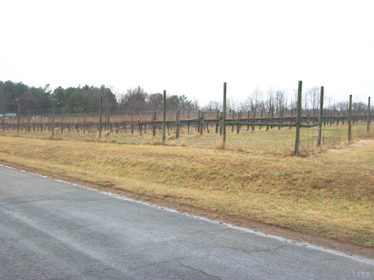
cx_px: 187
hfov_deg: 44.8
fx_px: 454
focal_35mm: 42
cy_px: 140
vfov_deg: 34.3
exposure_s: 1/250
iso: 80
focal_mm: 7.1
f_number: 3.2
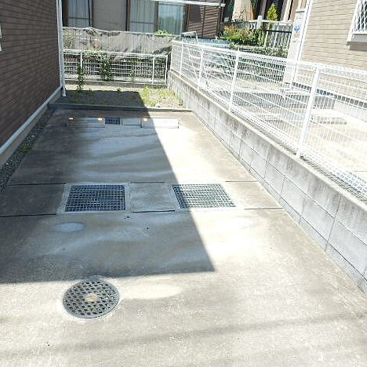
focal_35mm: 29
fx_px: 348
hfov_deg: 55.5
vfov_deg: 55.6
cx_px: 162
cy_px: 186
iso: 80
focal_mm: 4.2
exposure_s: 1/500
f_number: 3
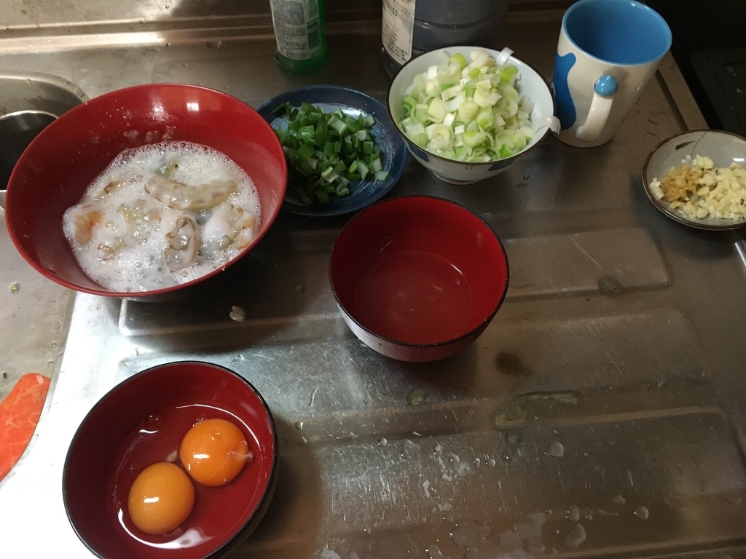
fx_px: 625
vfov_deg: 48.2
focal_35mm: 29
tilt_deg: -60.5
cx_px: 373
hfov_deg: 61.7
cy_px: 280
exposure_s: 1/30
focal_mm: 4.15
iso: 200
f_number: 2.2
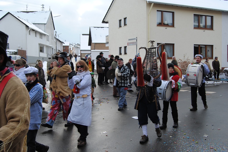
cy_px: 76
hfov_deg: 49.5
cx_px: 114
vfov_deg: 34.3
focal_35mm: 39
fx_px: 247
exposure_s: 1/200
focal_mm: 26
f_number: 7.1
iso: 100
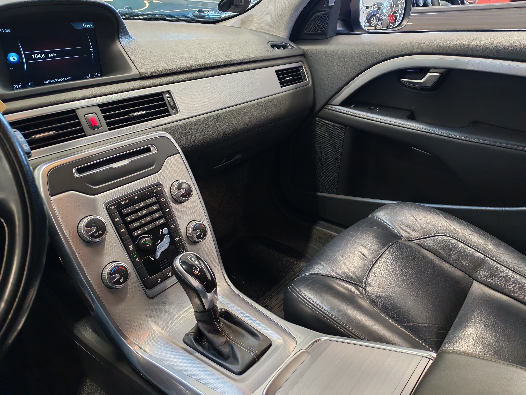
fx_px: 410
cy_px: 198
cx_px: 263
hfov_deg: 65.3
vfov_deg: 51.4
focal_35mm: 27
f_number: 1.9
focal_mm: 6.12
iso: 1250
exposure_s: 1/100
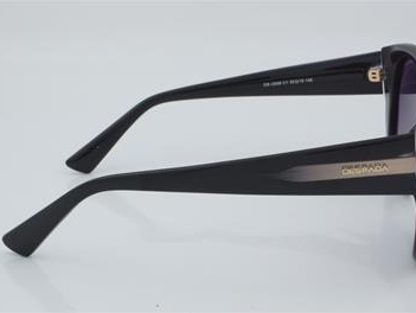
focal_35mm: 82
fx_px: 986
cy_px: 156
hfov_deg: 23.8
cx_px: 222
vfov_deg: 18.0
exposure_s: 1/4
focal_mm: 50
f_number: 32
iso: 100
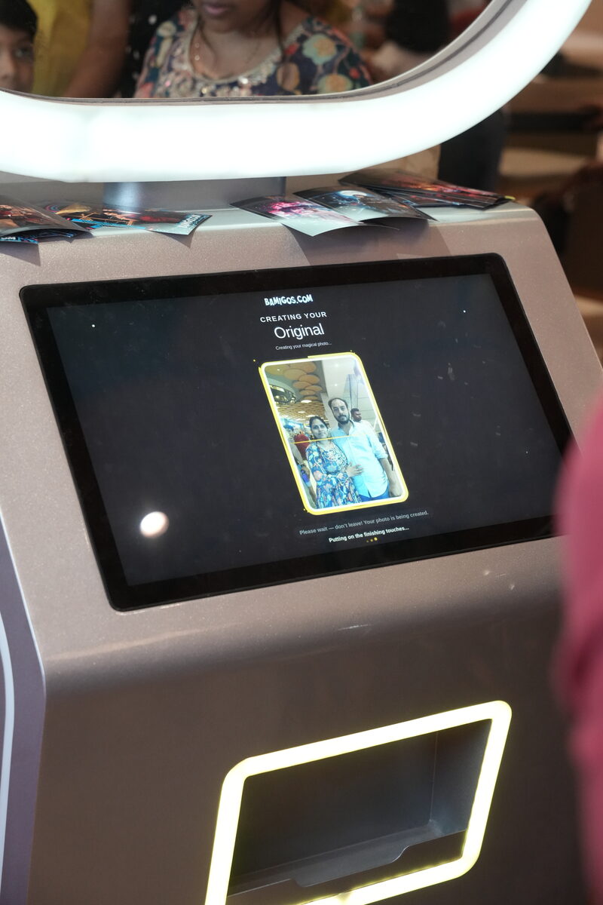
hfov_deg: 19.5
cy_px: 452
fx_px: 1759
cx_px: 302
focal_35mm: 70
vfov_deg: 28.8
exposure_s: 1/160
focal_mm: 70
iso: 5000
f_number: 5
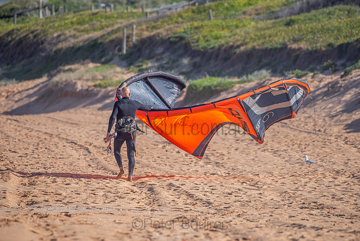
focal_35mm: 400
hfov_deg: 5.2
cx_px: 180
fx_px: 4001
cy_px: 120
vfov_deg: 3.4
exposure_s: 1/1600
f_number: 5.6
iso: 180
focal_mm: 400
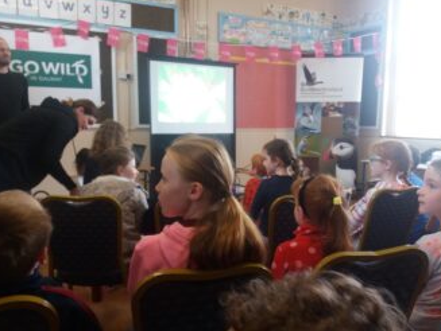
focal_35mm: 32
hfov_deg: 56.7
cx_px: 239
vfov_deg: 44.2
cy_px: 177
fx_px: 408
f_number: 1.9
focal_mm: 3.7
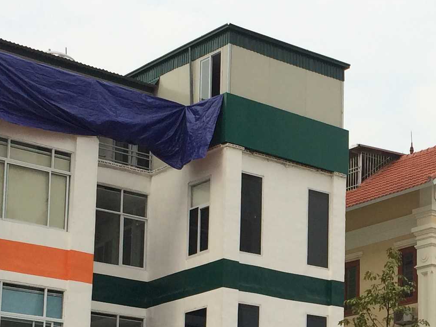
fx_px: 1222
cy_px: 346
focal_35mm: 97
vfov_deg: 14.9
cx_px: 458
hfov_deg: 19.5
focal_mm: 4.12
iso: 32
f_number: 2.2
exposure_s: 1/1520
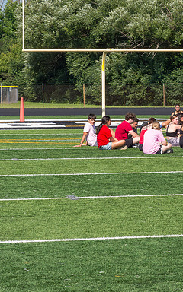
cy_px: 110
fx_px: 1245
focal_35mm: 156
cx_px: 210
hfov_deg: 8.3
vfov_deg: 13.4
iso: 1250
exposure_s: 1/640
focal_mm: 78
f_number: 13
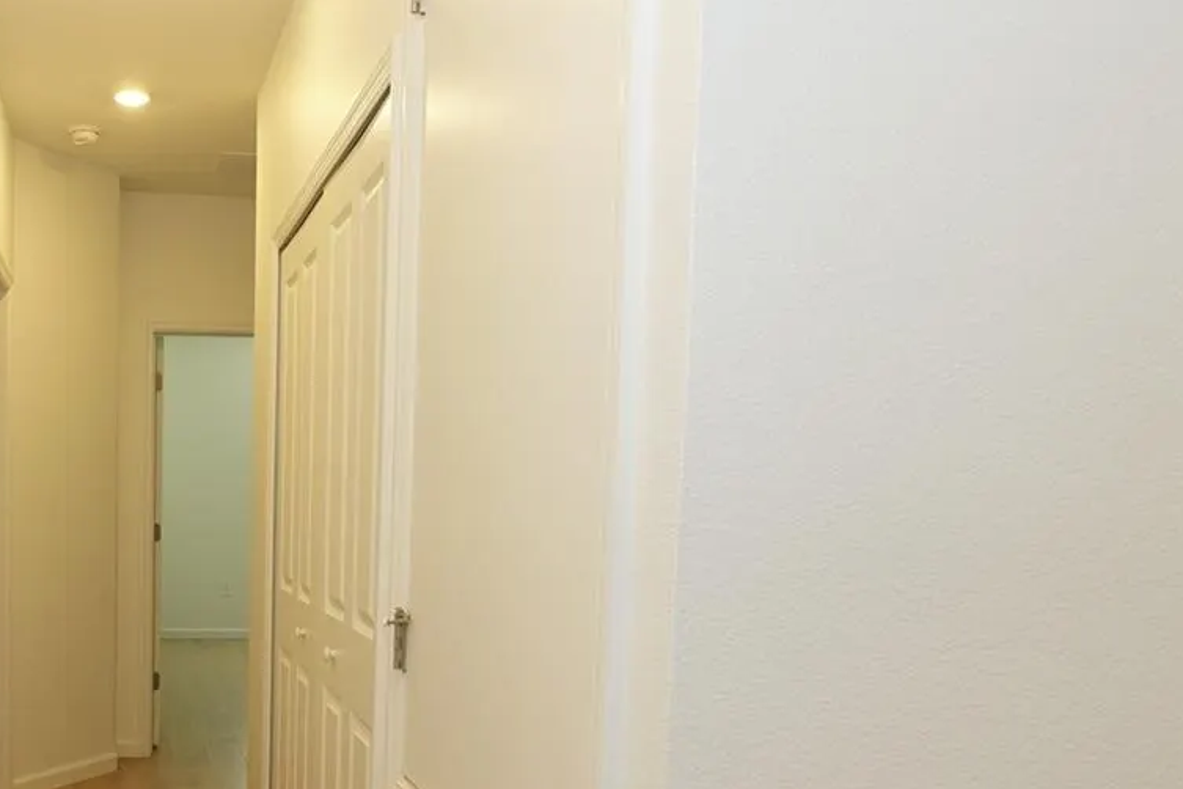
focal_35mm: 35
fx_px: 1152
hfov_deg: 49.6
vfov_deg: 36.9
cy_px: 585
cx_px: 163
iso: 400
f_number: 4.5
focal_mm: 11
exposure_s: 1/60
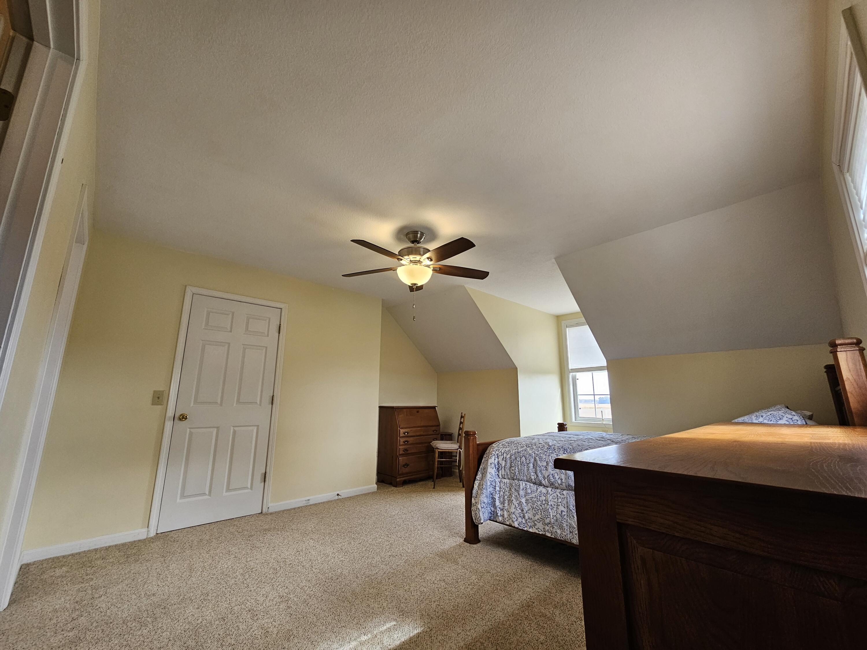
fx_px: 326
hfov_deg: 106.2
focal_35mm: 13
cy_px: 325
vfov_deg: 89.9
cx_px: 434
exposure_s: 1/60
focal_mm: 2.2
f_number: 2.2
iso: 100
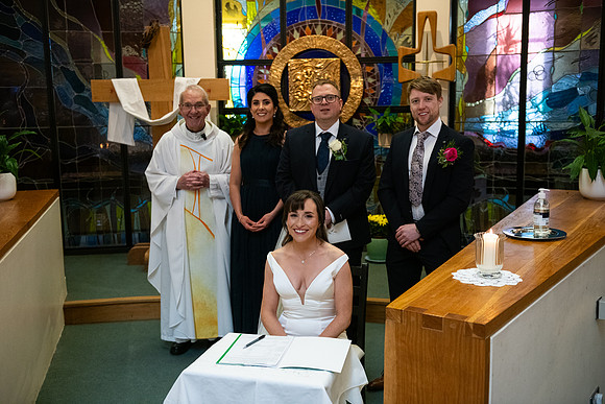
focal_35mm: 38
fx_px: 639
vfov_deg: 35.1
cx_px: 302
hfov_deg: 50.7
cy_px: 202
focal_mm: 38
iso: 1600
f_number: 3.5
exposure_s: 1/160
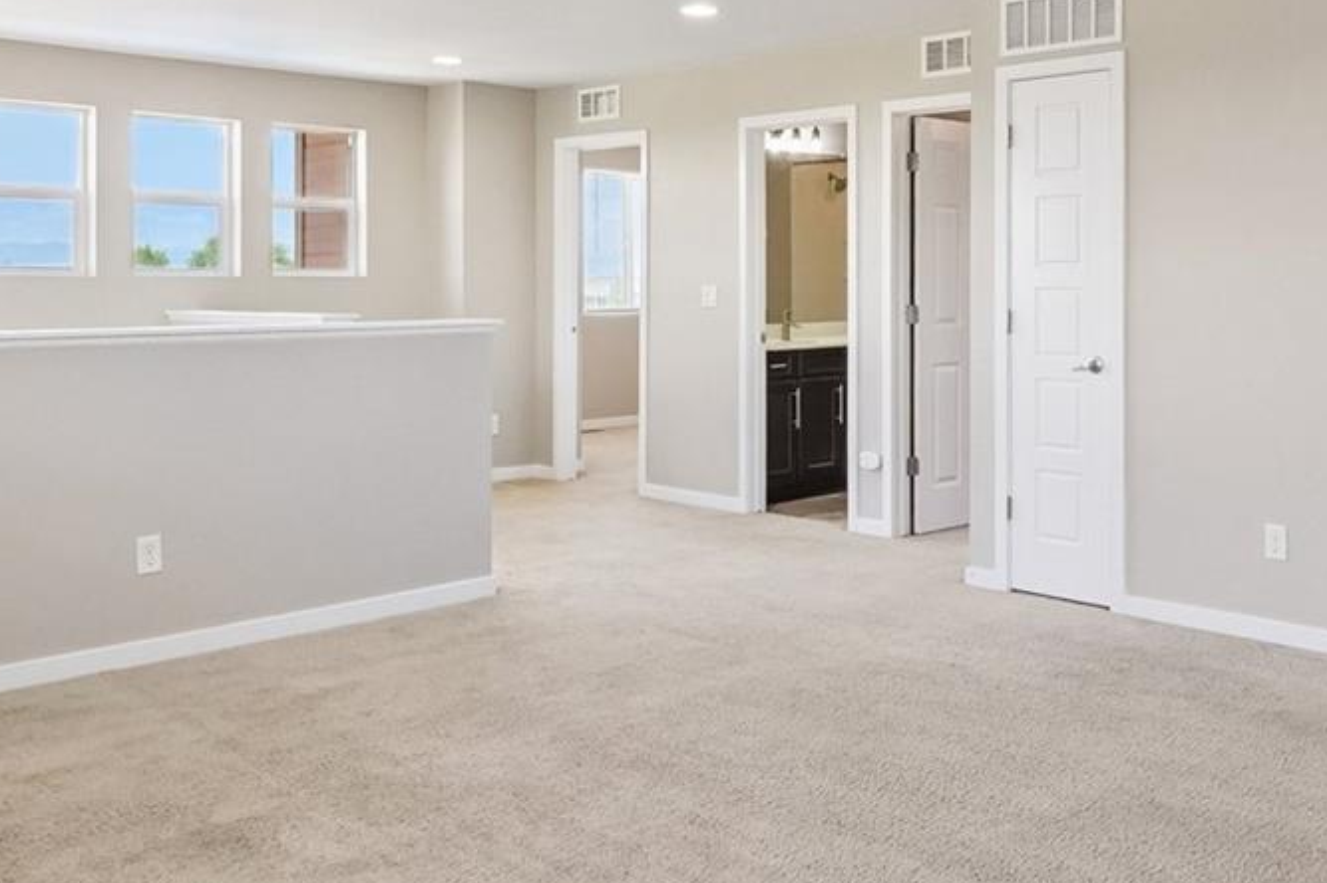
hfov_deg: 52.8
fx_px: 1326
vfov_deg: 36.4
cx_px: 796
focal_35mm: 36
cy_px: 286
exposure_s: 1/30
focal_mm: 10
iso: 800
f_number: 8
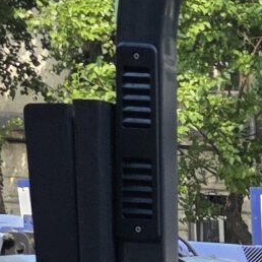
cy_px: 655
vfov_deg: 7.9
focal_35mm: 202
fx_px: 1730
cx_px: 984
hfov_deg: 7.0
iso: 40
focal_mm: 6.3
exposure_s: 1/359
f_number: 1.7
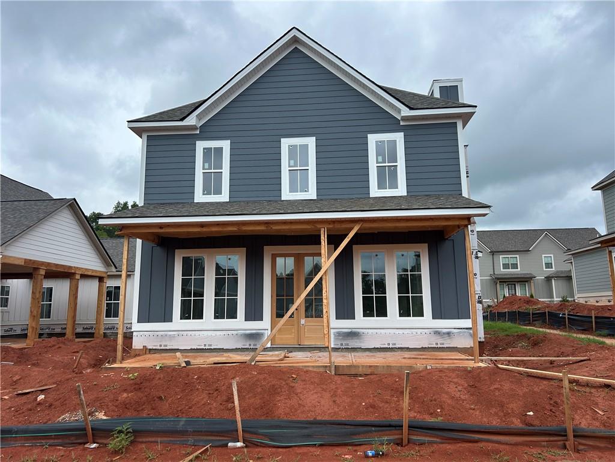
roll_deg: +0.2
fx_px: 462
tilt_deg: +9.0
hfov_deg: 67.3
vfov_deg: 53.1
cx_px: 308
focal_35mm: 26
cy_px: 231
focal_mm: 5.7
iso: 50
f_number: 1.5
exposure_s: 1/2994
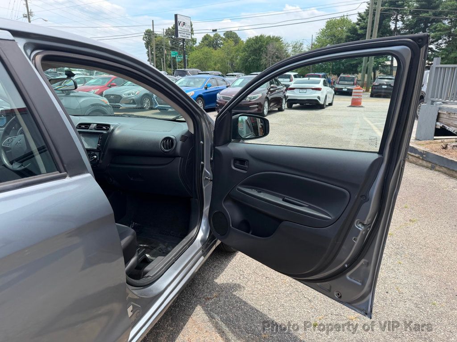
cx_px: 228
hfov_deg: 71.6
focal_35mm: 24
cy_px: 171
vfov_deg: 56.8
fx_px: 317
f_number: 1.78
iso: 100
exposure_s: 1/2370
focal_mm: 6.76
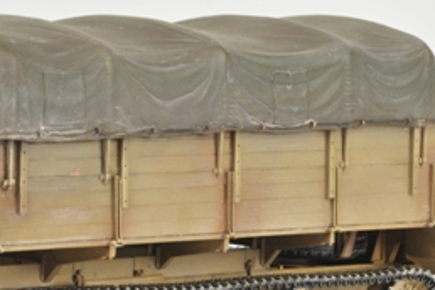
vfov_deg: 6.6
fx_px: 2525
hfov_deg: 9.8
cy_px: 175
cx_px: 224
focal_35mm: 209
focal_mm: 60
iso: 200
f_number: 32
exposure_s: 1/160
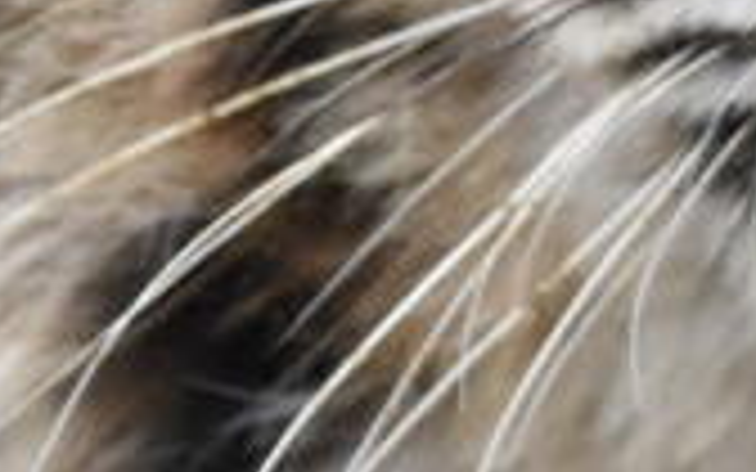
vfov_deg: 0.2
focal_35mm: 6063
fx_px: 124919
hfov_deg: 0.3
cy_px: -614
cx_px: 585
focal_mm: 500
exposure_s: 1/640
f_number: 6
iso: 1600
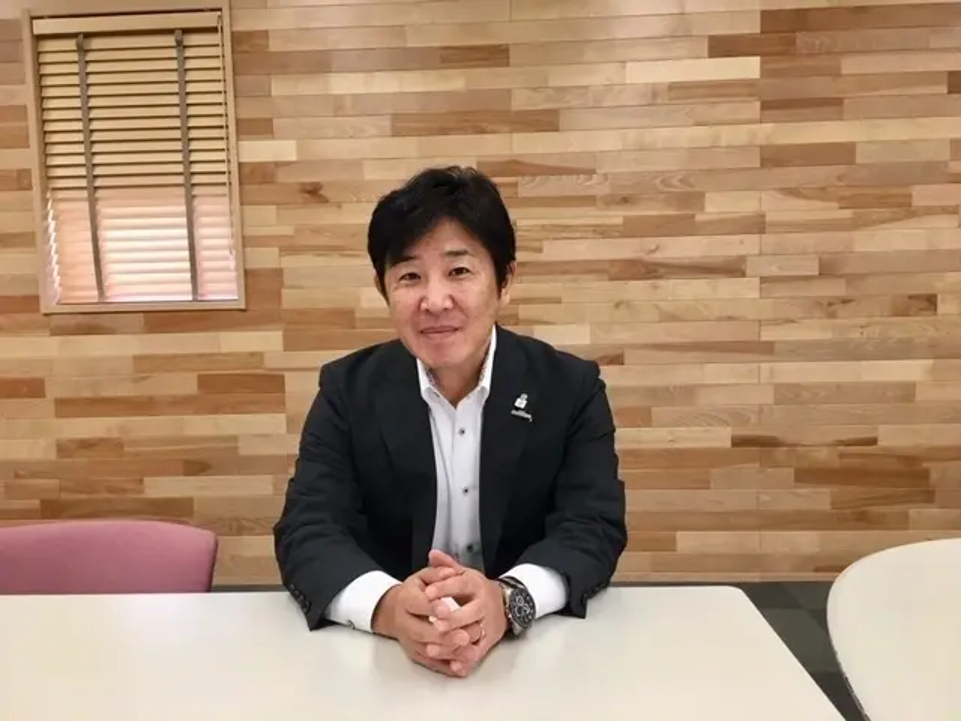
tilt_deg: -4.7
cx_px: 480
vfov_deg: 48.2
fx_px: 805
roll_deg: +1.7
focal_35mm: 29
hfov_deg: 61.7
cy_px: 360
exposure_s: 1/33
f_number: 2.2
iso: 40
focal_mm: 4.15
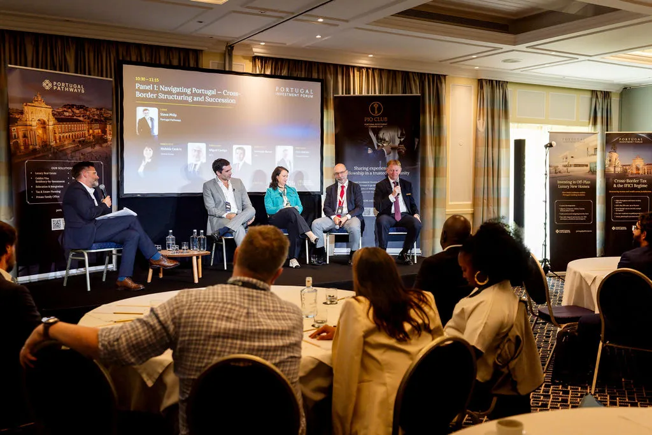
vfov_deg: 37.3
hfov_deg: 53.6
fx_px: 645
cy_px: 212
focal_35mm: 36
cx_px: 324
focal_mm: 34
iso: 2500
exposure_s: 1/320
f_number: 2.8
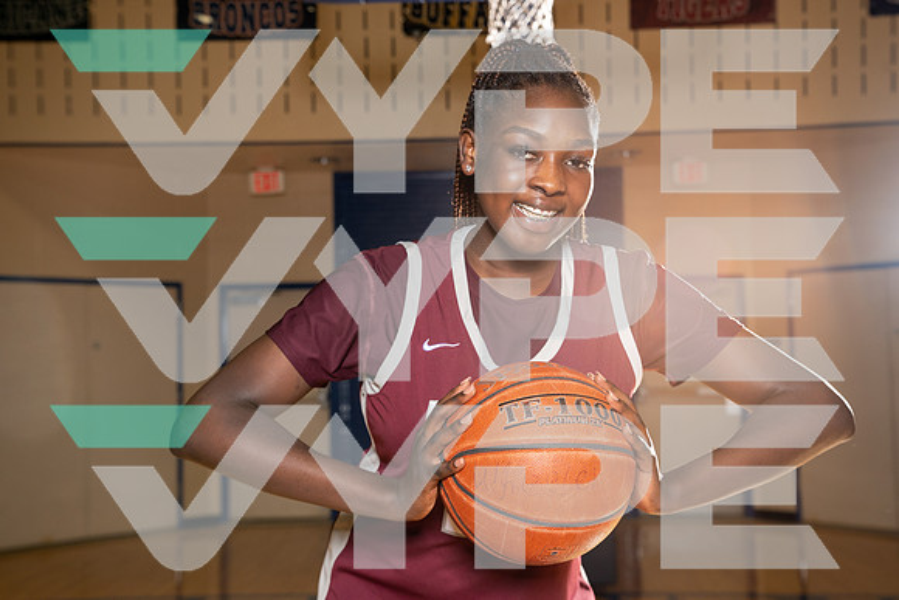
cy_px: 300
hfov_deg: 38.9
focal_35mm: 51
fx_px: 1274
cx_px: 450
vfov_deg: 26.5
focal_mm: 51
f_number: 5.6
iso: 640
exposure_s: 1/250
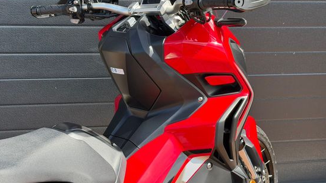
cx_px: 169
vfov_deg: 19.7
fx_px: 527
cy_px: 70
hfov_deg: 34.3
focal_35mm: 61
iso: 100
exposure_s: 1/1027
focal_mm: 6.76
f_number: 1.78
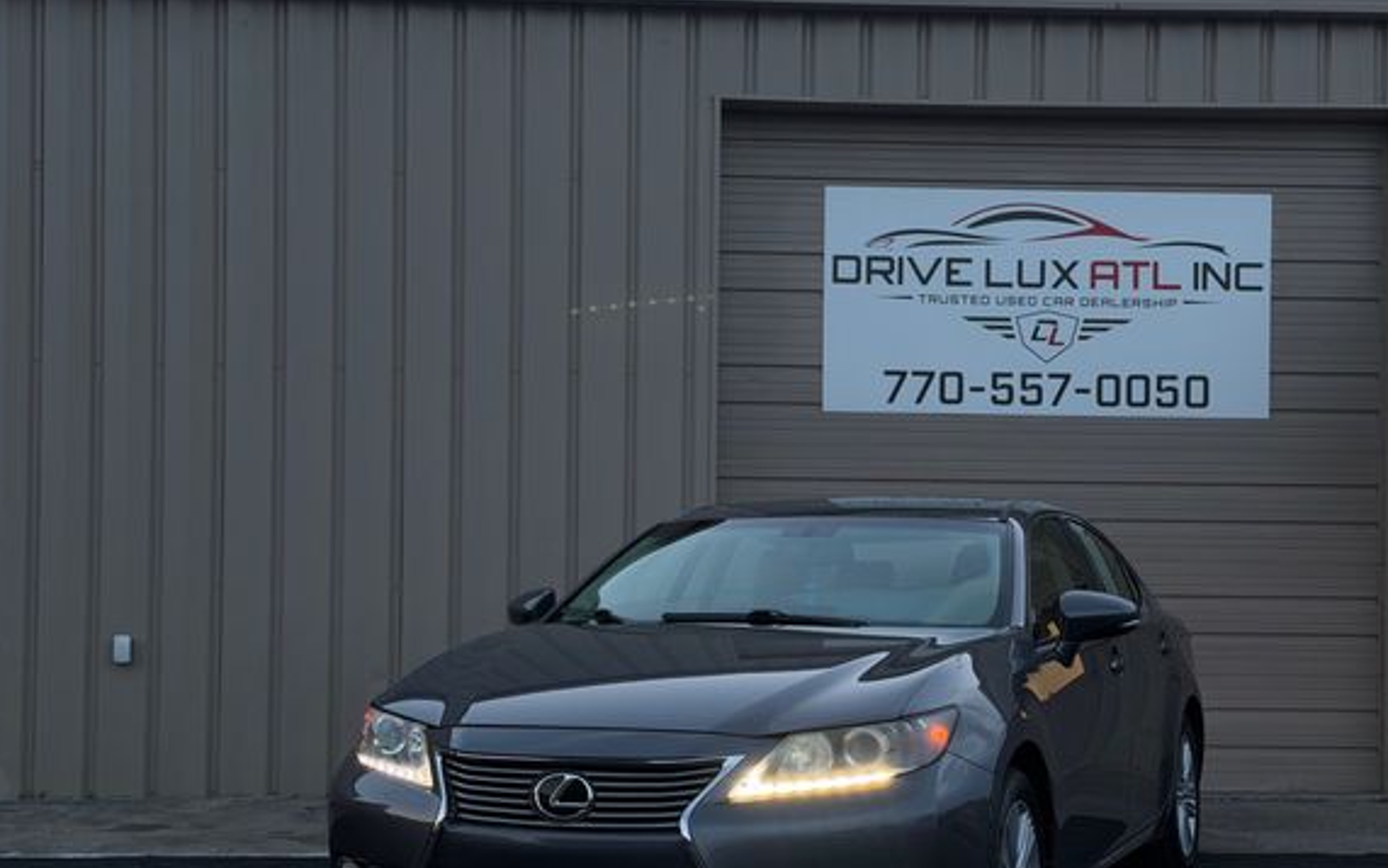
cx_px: 715
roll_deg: -0.4
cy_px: 537
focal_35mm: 57
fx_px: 2156
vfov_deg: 22.7
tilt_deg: +1.4
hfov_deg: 35.7
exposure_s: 1/112
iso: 100
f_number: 1.78
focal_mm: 6.76
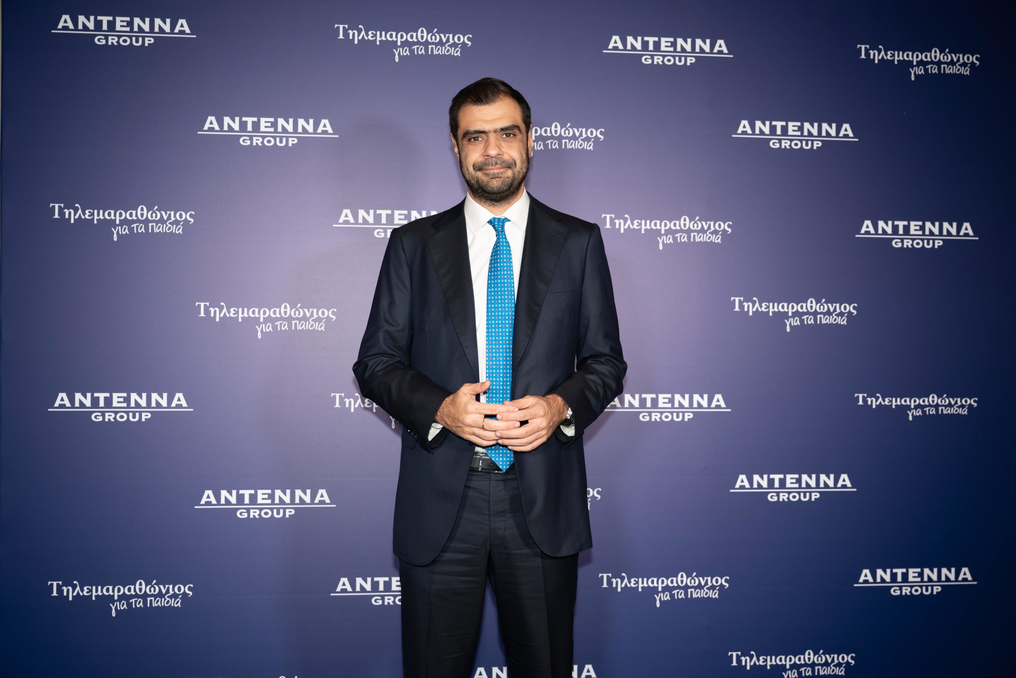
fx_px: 1044
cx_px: 508
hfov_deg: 51.9
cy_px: 339
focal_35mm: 37
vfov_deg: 35.9
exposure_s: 1/160
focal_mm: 37
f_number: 4
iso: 500
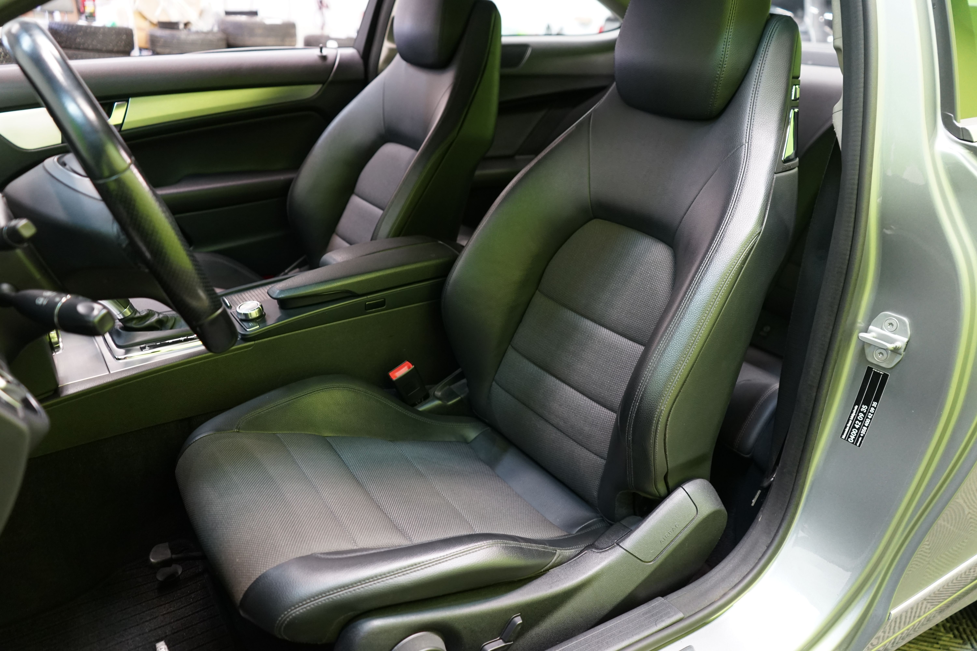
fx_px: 760
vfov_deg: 46.4
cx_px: 488
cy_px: 326
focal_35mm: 28
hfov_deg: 65.5
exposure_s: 1/30
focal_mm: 28
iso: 1250
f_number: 3.5
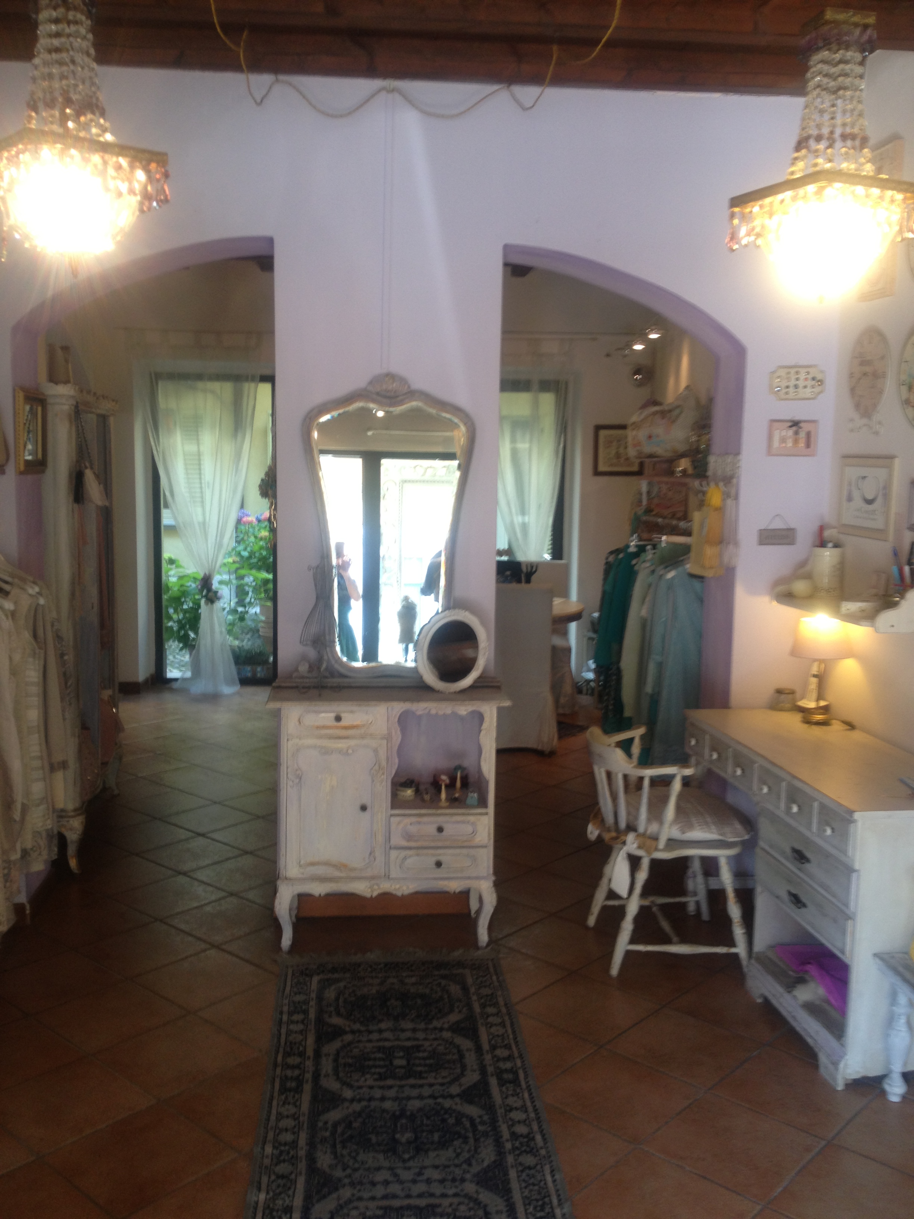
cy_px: 610
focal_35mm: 35
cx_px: 457
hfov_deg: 40.7
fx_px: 1232
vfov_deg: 52.6
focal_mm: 4.28
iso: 50
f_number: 2.4
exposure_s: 1/24
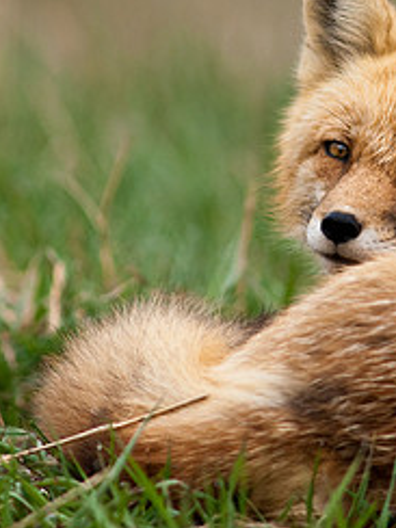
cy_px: 157
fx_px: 15680
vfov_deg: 1.9
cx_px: 346
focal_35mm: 1028
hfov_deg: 1.4
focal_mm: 300
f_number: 4
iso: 400
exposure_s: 1/800
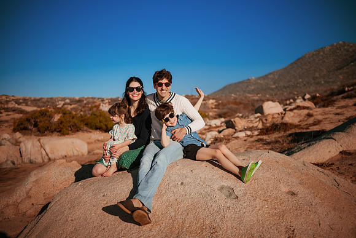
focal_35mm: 35
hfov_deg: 54.4
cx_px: 178
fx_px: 346
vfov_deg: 37.9
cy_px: 119
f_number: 1.8
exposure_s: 1/8000
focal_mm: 35
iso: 50
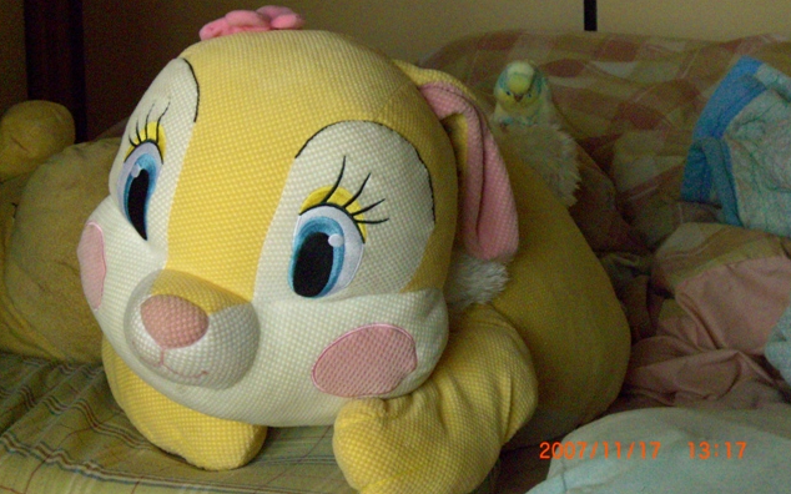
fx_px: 2630
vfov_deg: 10.7
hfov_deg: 17.1
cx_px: 396
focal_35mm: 122
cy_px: 212
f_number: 5.4
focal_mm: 23.7
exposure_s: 1/80
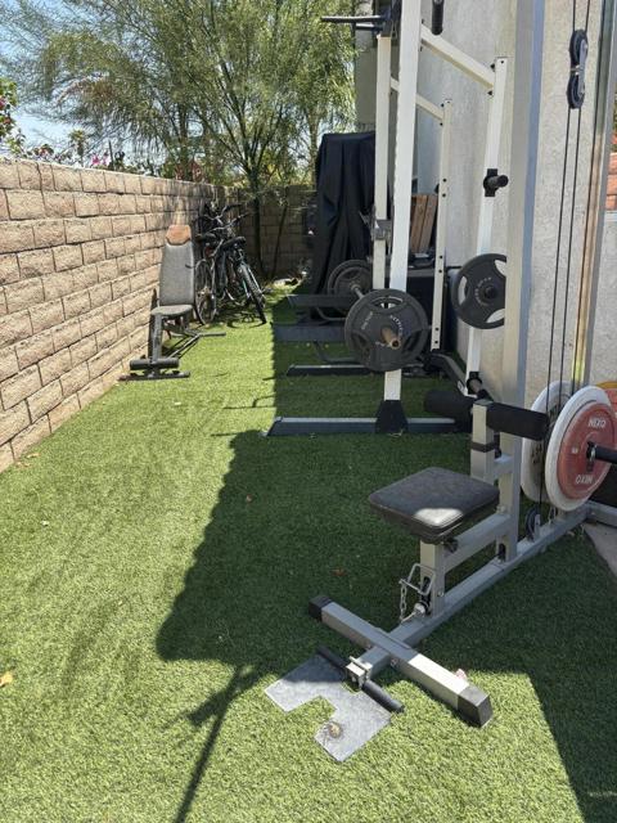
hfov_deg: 53.1
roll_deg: +1.8
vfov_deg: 67.3
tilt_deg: -17.6
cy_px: 412
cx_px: 308
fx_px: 618
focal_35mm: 26
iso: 50
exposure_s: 1/1205
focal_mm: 5.96
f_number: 1.6
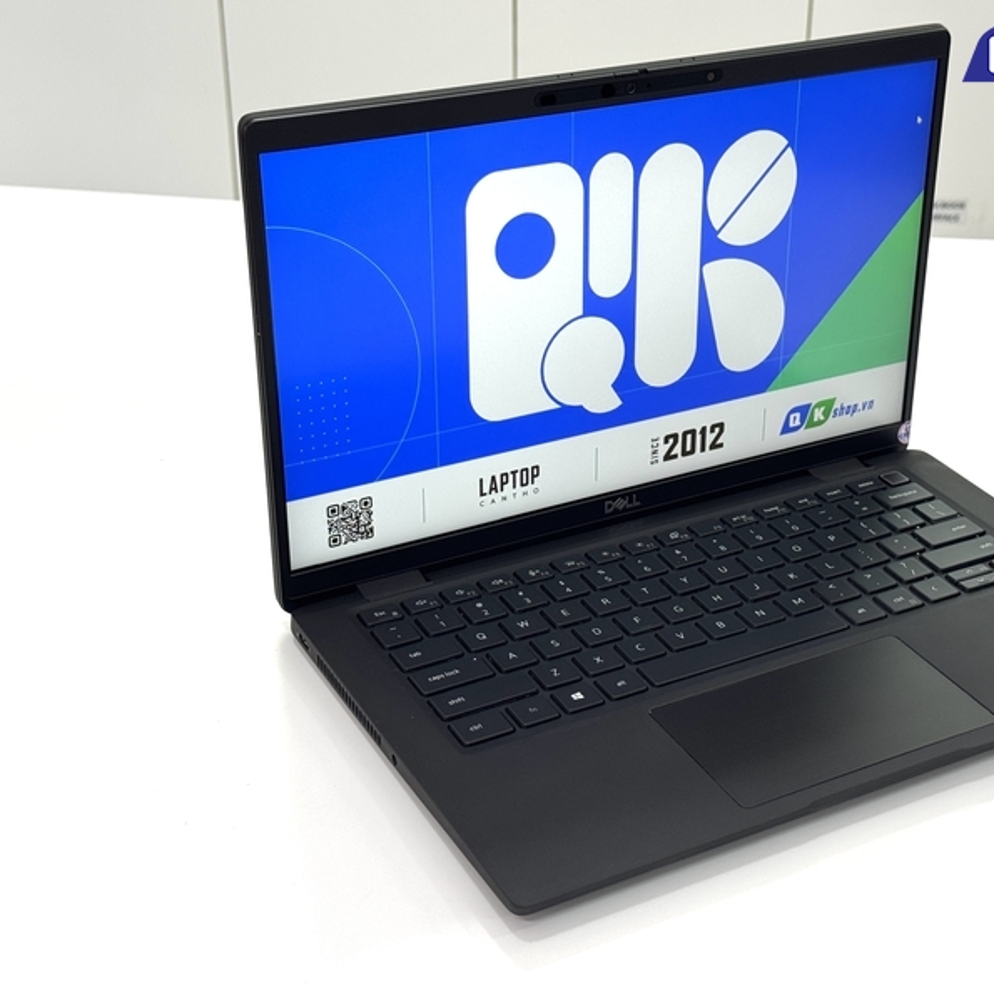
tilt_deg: -28.3
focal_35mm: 57
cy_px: 496
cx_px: 643
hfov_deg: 29.9
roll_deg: -1.0
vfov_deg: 30.0
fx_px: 1852
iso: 50
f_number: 1.78
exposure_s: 1/100
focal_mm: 6.76
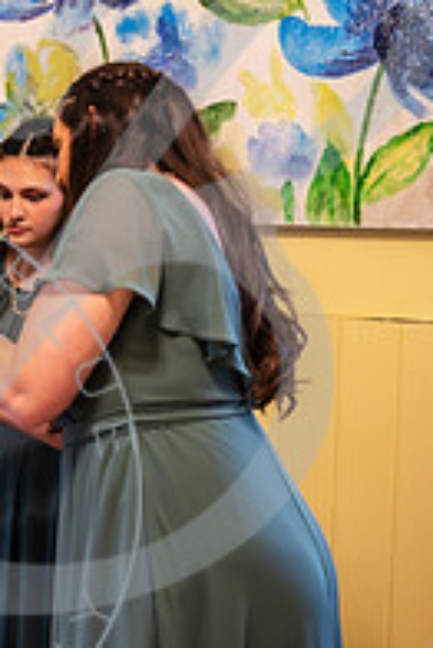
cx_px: -17
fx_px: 1279
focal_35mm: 71
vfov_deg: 28.3
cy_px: 241
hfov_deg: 18.6
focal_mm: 31
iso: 1600
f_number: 2.8
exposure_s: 1/160
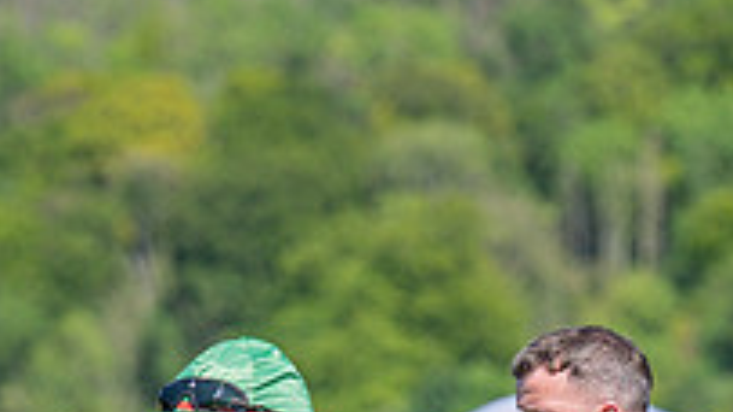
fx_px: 11657
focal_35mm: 600
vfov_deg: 2.0
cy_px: 669
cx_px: 291
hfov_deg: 3.6
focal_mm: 115
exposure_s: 1/3200
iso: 200
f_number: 2.8
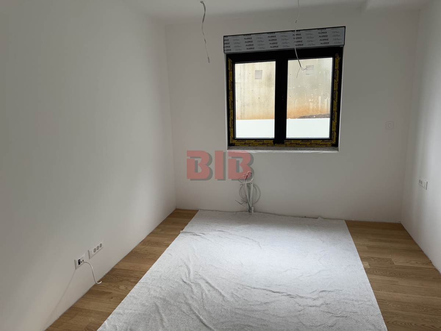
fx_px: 306
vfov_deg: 56.8
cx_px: 220
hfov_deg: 71.6
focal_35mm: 24
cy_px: 166
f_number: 1.78
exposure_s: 1/364
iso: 80
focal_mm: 6.76
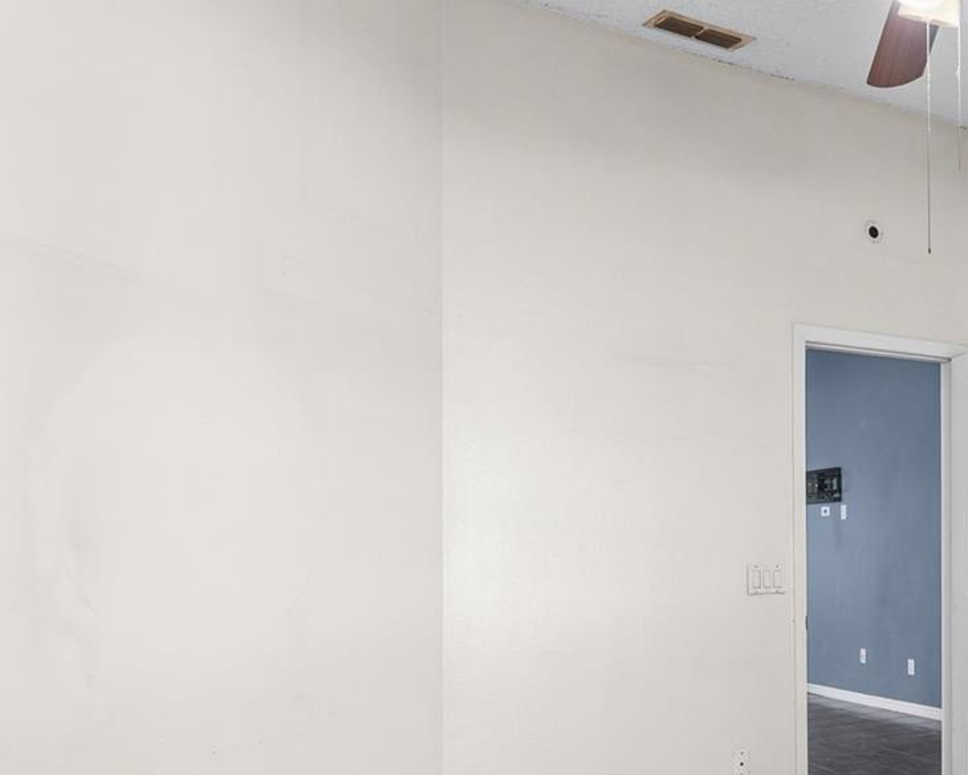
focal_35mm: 35
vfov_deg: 41.5
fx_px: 1003
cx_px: 858
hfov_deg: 46.8
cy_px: 539
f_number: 8
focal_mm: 17
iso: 400
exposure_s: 1/8
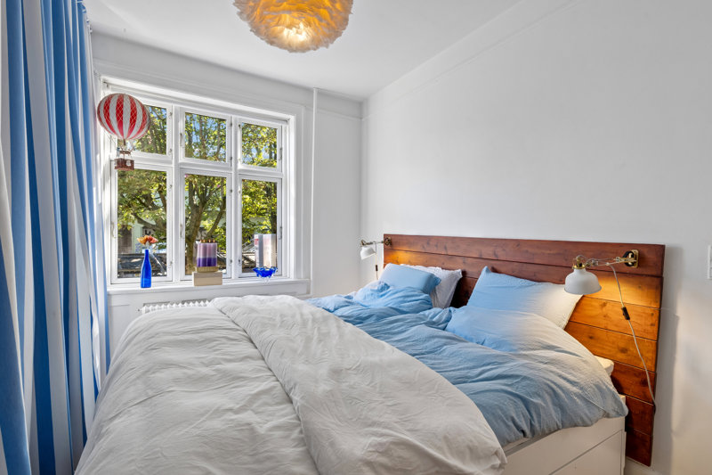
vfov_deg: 70.4
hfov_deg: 93.3
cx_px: 356
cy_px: 238
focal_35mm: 17
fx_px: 336
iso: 160
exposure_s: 1/5
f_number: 9
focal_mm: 17
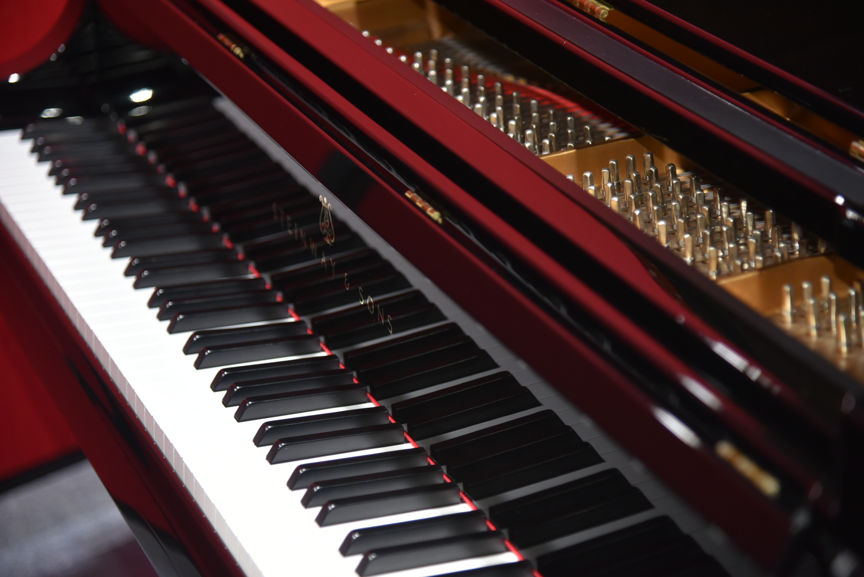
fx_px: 2281
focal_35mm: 95
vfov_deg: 14.4
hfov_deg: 21.5
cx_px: 432
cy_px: 288
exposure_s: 1/60
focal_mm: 95
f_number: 4
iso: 1600
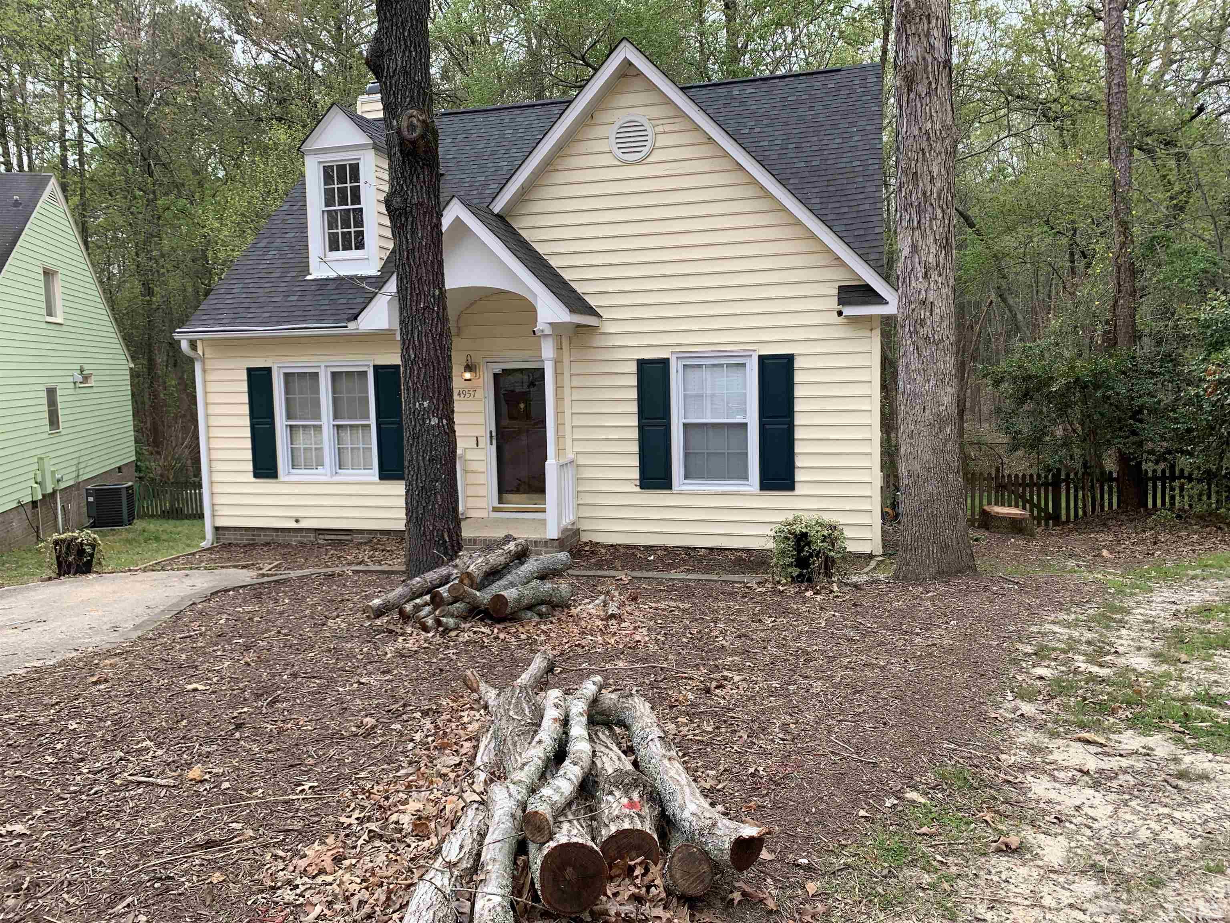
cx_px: 615
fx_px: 924
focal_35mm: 26
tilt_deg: -4.2
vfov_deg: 53.1
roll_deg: +1.0
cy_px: 462
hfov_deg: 67.3
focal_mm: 4.25
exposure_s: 1/580
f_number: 1.8
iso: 25
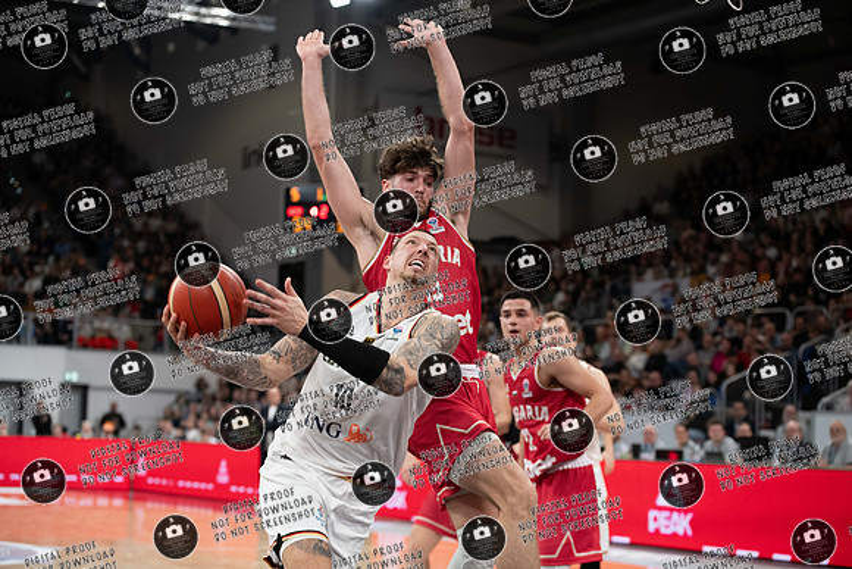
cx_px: 426
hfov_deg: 28.8
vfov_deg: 19.5
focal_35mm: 70
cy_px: 284
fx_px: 1657
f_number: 3.2
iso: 1600
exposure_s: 1/1000
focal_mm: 70
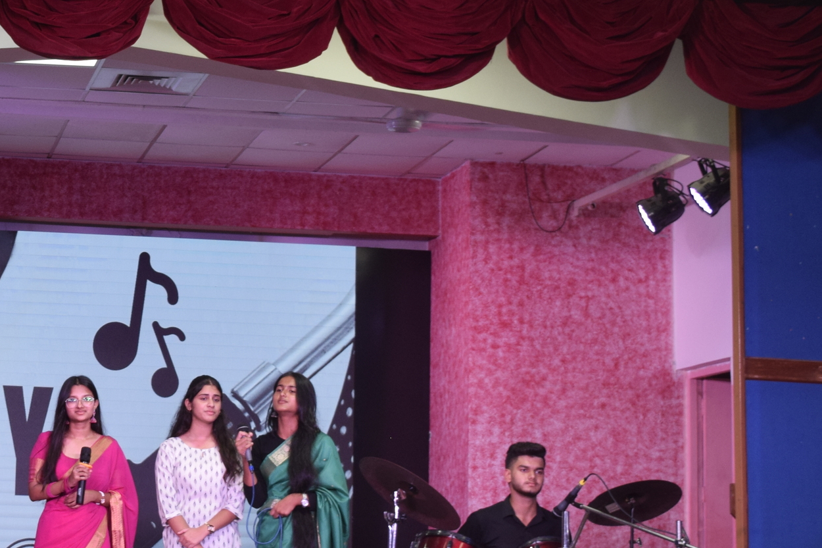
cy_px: 257
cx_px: 90
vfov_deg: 14.1
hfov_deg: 20.6
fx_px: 2219
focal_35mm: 97
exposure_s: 1/125
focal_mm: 27
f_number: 5.6
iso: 400
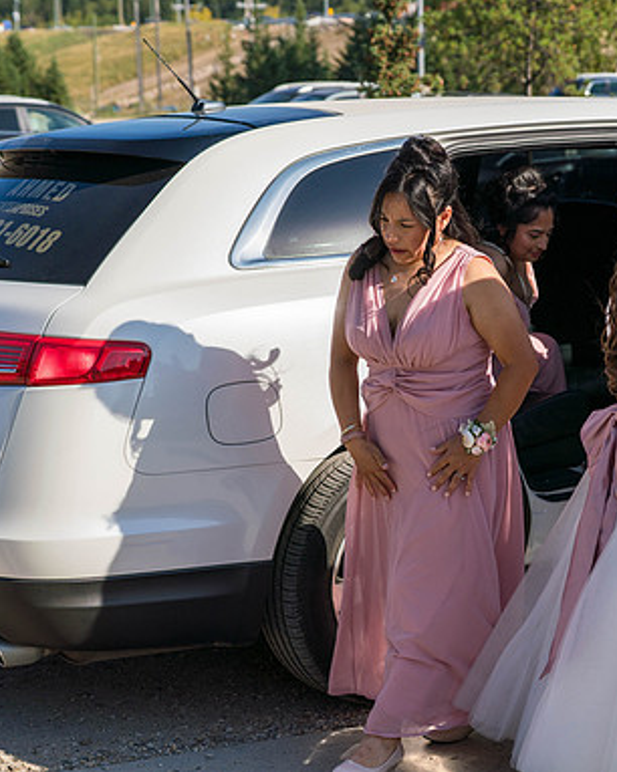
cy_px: 386
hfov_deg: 20.5
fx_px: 1690
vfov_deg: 25.7
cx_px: 472
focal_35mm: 74
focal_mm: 52
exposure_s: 1/2500
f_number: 4
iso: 250
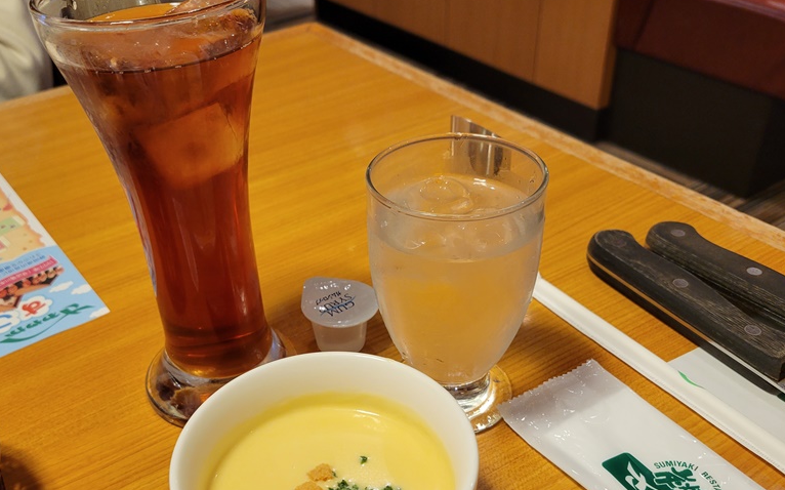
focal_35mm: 36
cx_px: 342
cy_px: 320
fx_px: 770
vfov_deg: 35.0
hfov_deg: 53.9
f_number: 1.8
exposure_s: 1/100
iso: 200
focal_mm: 5.4
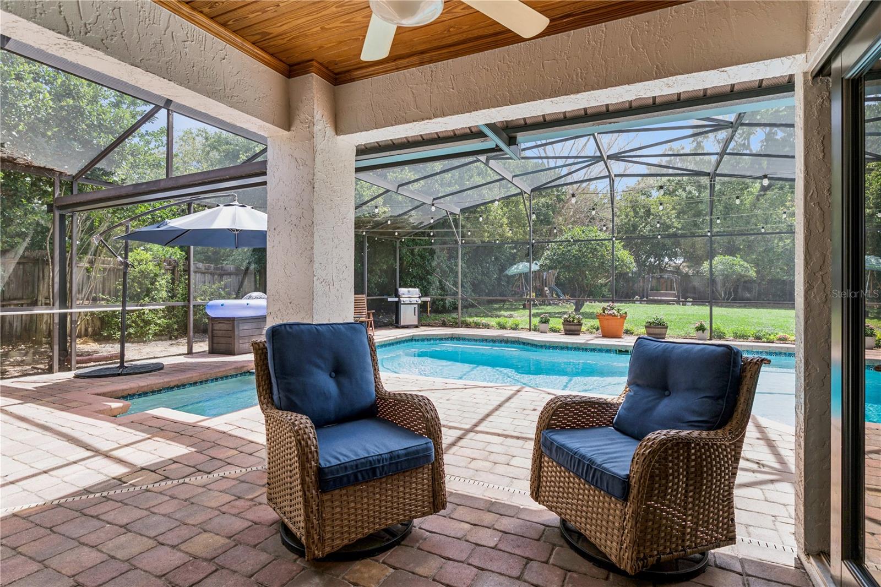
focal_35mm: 18
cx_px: 440
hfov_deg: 90.5
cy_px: 294
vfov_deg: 67.8
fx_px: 437
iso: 100
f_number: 3.5
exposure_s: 1/200
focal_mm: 11.9
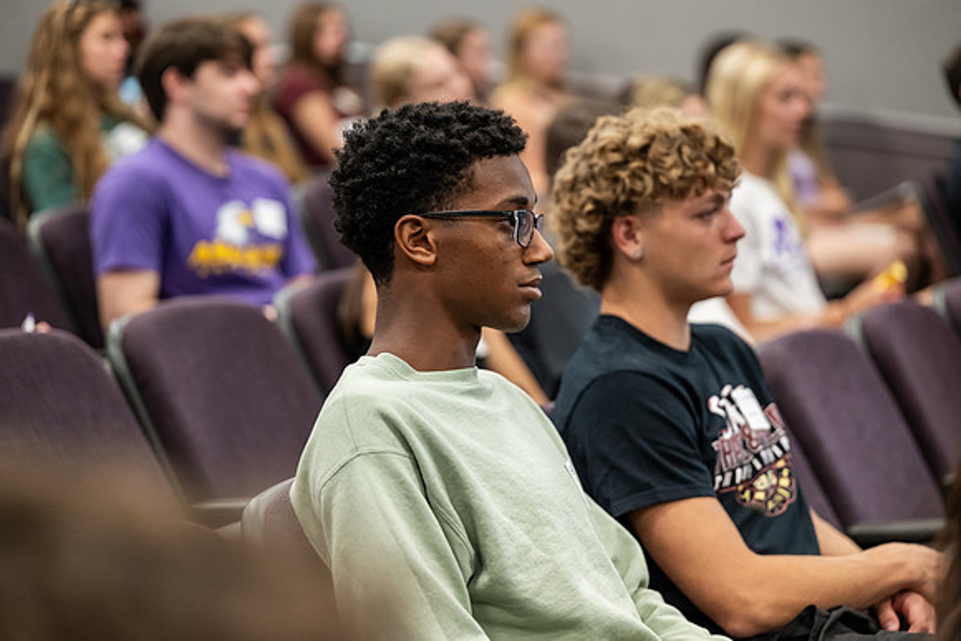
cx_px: 480
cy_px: 320
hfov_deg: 19.5
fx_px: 2803
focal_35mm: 105
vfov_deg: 13.0
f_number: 2.8
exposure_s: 1/200
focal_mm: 105
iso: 2500
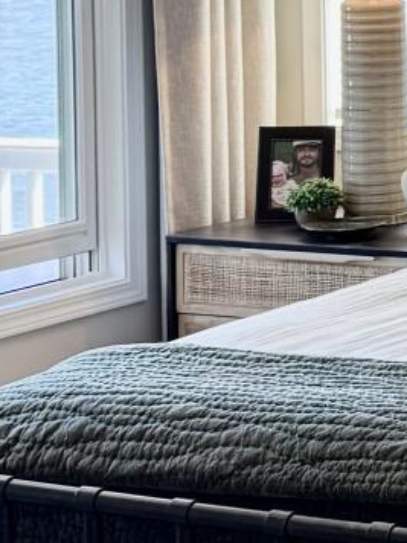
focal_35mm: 135
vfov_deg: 14.3
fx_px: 2116
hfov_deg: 10.0
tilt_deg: -2.9
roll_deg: +0.2
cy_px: -40
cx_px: 889
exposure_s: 1/120
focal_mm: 6.76
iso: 100
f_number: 1.78
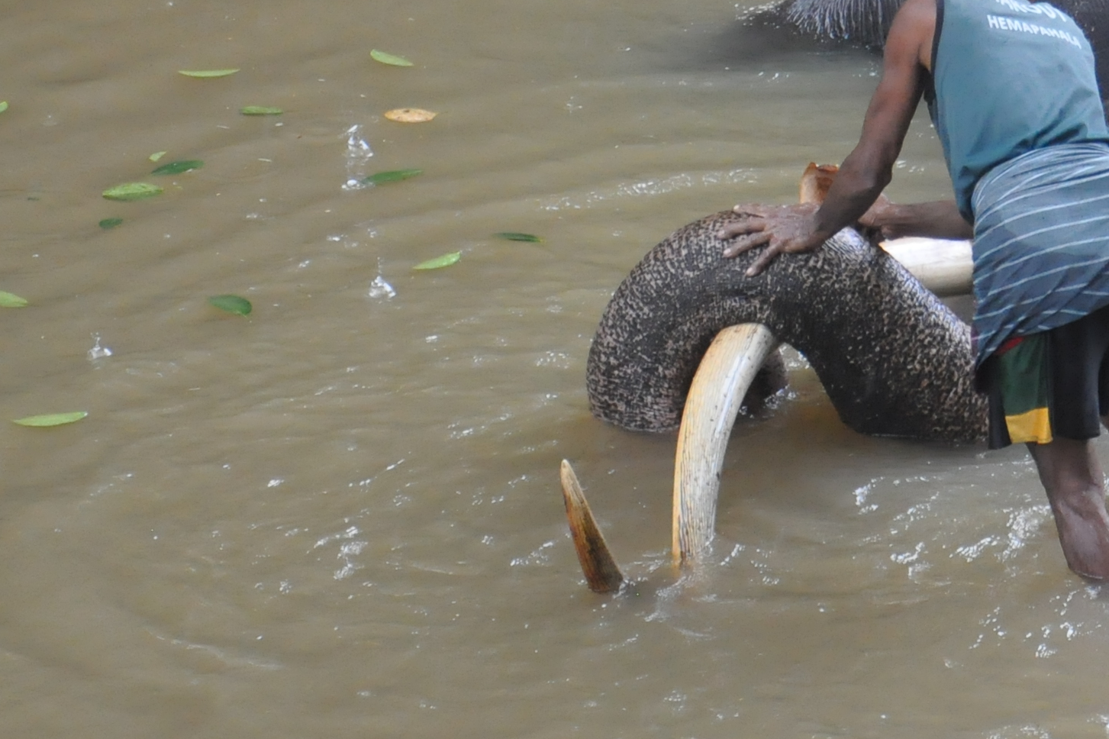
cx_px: 1535
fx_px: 7083
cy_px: -48
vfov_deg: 6.0
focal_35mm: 230
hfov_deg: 8.8
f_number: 5
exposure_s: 1/320
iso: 1600
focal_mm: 52
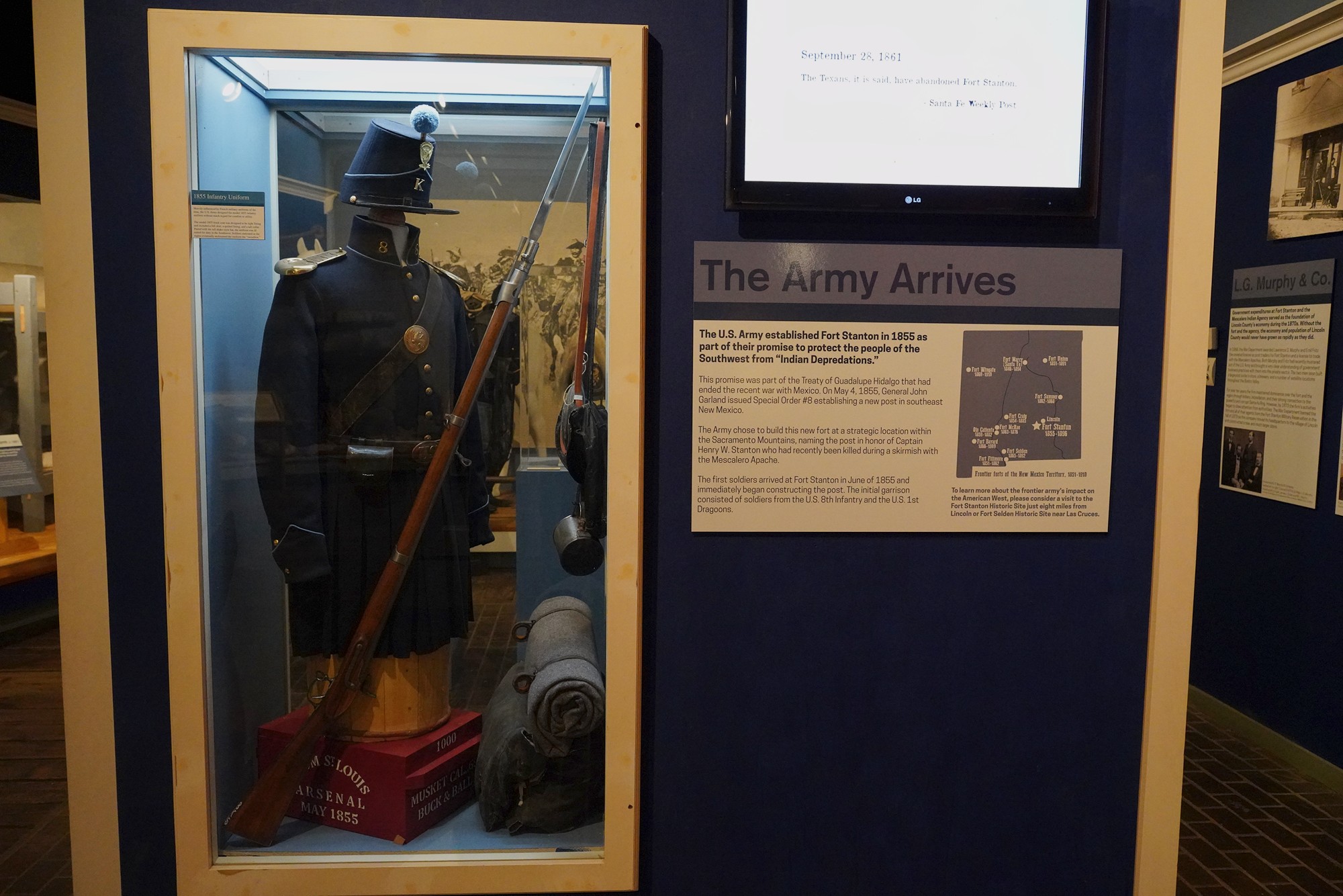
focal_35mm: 29
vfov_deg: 45.0
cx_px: 672
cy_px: 448
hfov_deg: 63.7
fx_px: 1082
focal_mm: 29
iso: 10000
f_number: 6.3
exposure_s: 1/100
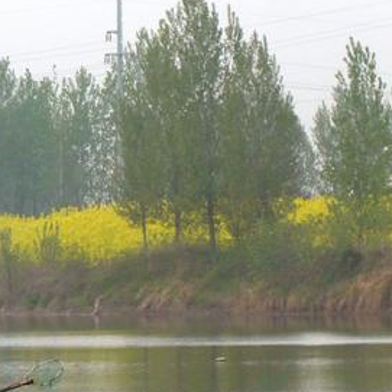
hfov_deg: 3.3
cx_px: -108
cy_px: 361
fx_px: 6765
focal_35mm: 528
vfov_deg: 3.3
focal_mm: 41.4
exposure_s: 1/250
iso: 80
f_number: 5.6
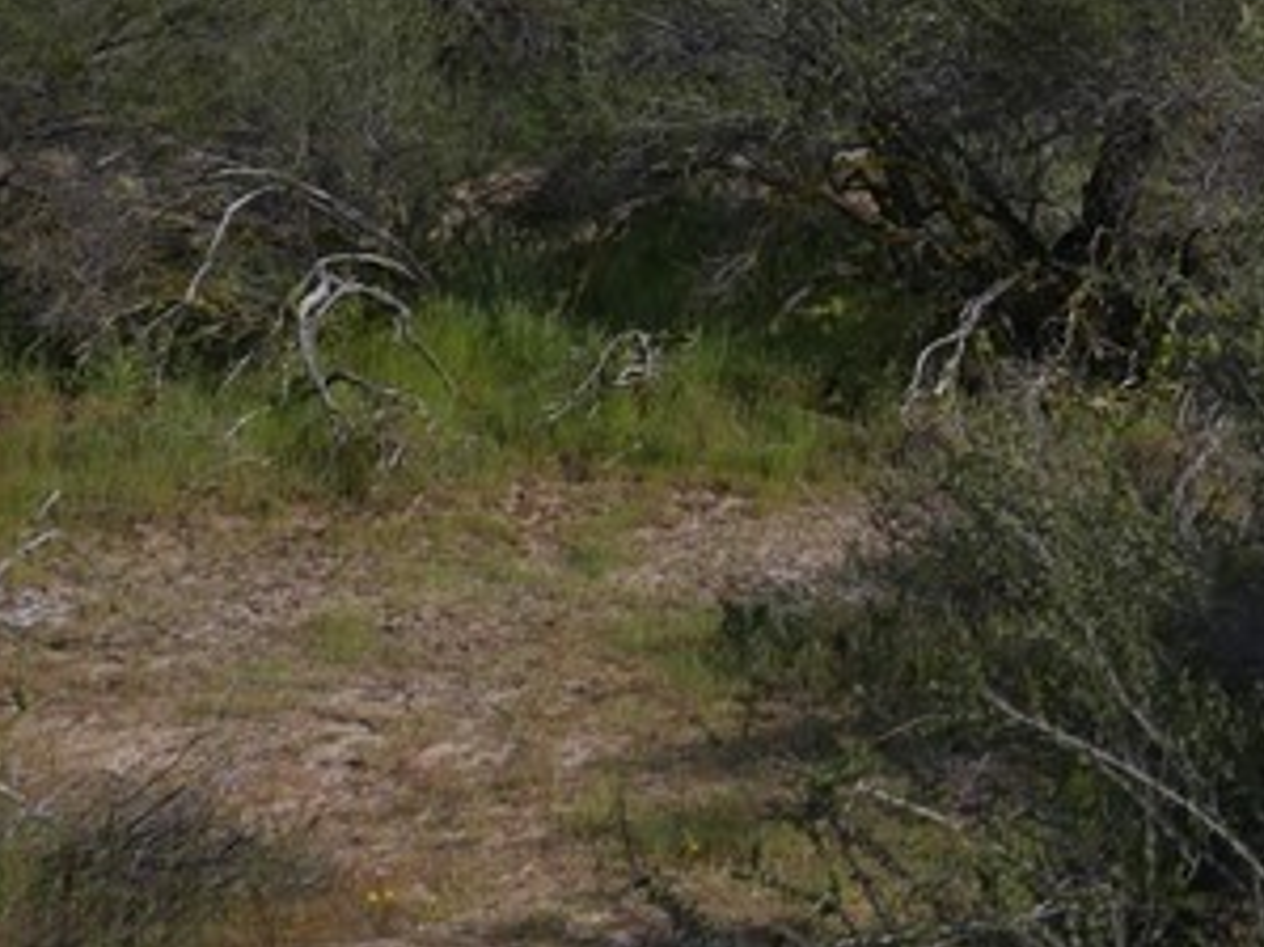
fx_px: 4745
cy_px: -431
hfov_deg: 14.0
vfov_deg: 11.0
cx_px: 2048
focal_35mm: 130
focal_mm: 19
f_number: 5.5
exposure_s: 1/1000
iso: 200
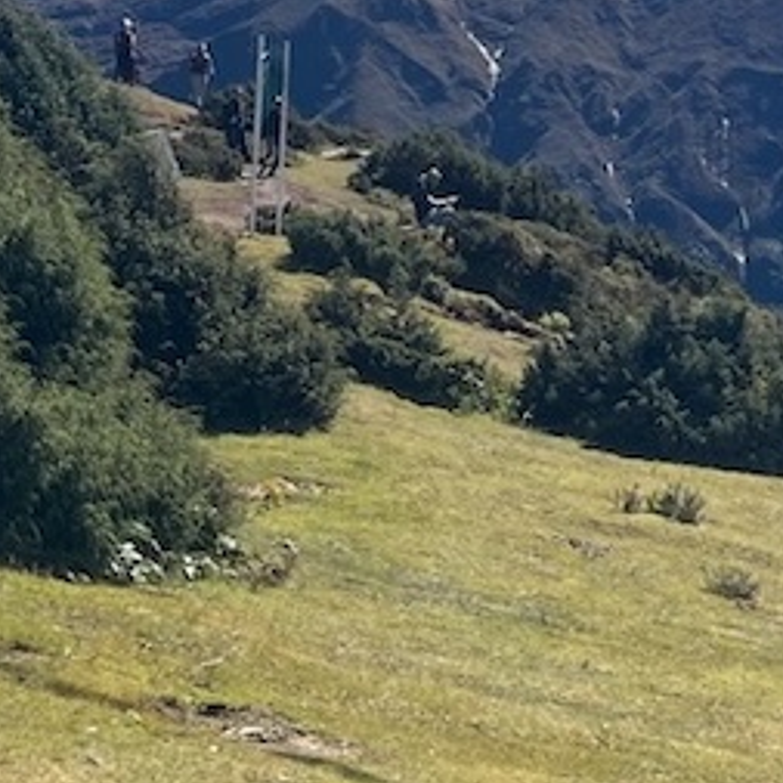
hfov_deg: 15.3
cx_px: 990
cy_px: -50
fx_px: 2789
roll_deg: +0.5
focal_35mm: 109
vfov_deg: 15.6
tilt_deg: +9.5
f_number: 1.6
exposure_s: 1/4854
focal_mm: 5.1
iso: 50
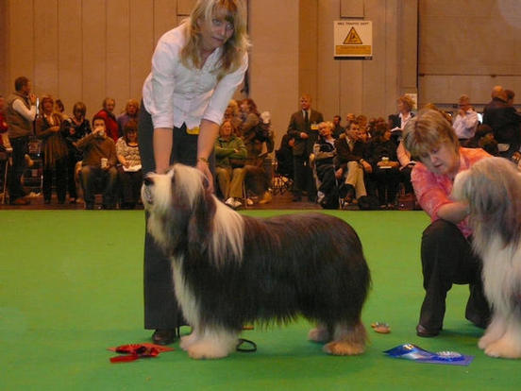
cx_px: 260
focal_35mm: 71
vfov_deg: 20.7
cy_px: 196
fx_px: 1069
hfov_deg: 27.4
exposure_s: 1/30
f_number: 3.7
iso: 400
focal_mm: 10.5
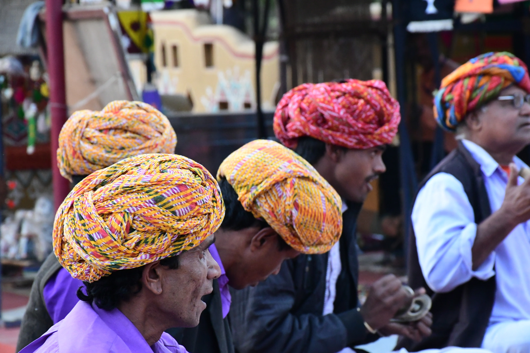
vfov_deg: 8.2
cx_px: 265
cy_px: 176
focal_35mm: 168
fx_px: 2473
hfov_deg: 12.2
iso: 5000
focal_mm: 112
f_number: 10
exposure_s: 1/200
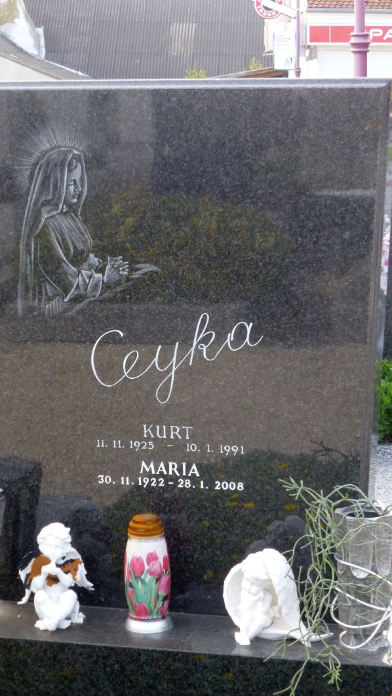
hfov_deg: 13.0
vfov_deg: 22.9
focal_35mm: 93
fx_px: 1717
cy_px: 348
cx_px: 157
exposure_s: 1/60
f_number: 5.2
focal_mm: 15.1
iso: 160
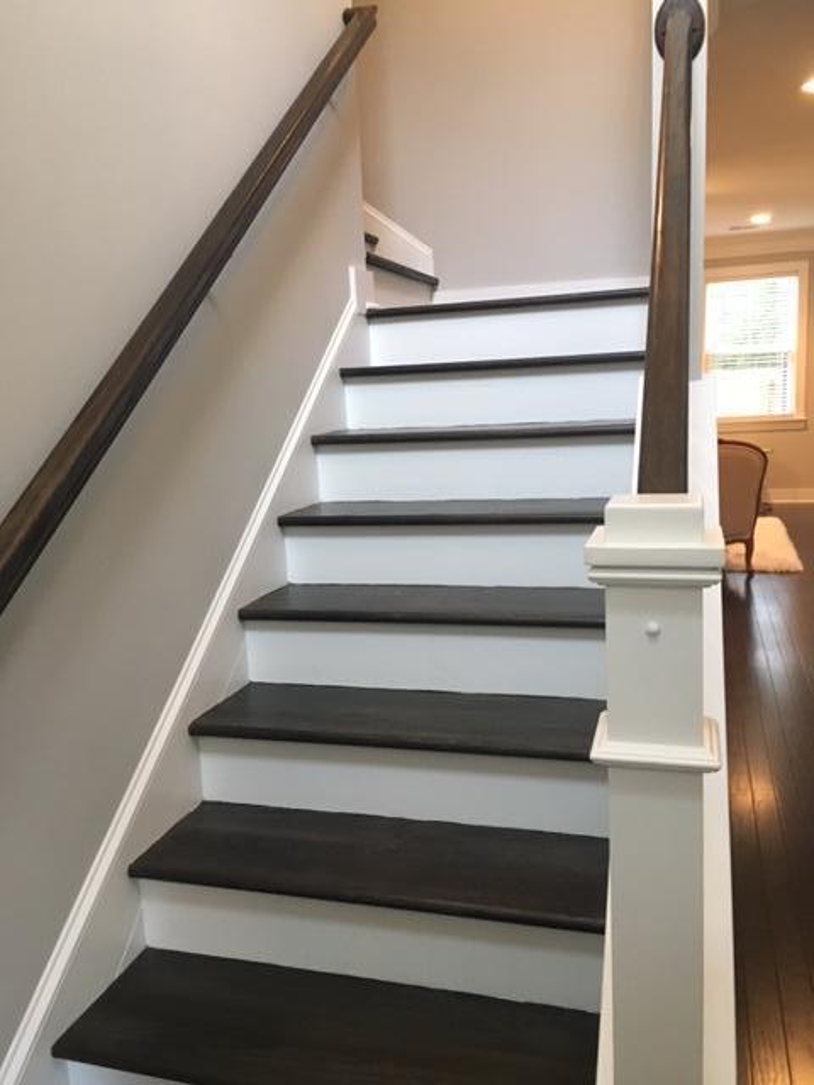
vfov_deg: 61.7
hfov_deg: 48.2
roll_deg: +2.9
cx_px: 407
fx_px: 909
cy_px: 542
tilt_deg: -10.0
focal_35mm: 29
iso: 200
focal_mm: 4.15
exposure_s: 1/15
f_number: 2.2
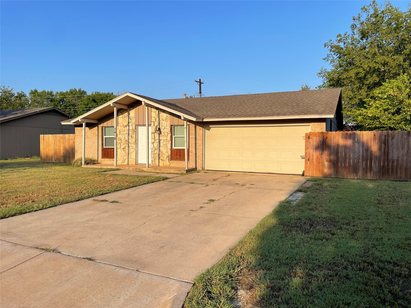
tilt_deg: -0.8
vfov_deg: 53.1
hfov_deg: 67.3
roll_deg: -0.6
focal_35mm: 26
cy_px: 154
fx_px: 309
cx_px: 206
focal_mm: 4.2
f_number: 1.6
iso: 32
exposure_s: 1/2882
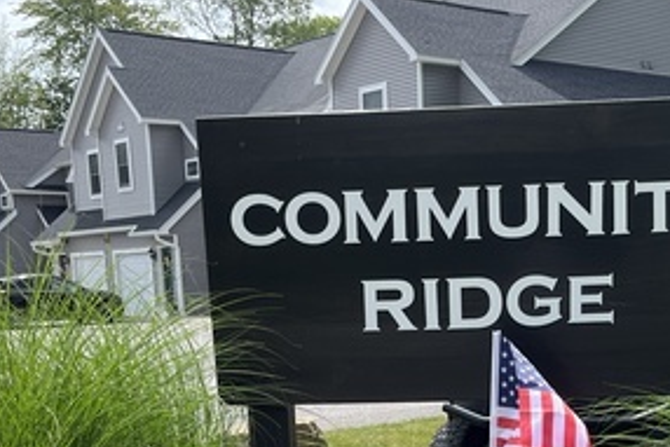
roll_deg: +1.4
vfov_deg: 20.2
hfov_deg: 31.6
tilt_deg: -13.0
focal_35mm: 63
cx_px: 456
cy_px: 541
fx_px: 1173
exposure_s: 1/1721
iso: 50
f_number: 1.6
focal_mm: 5.1
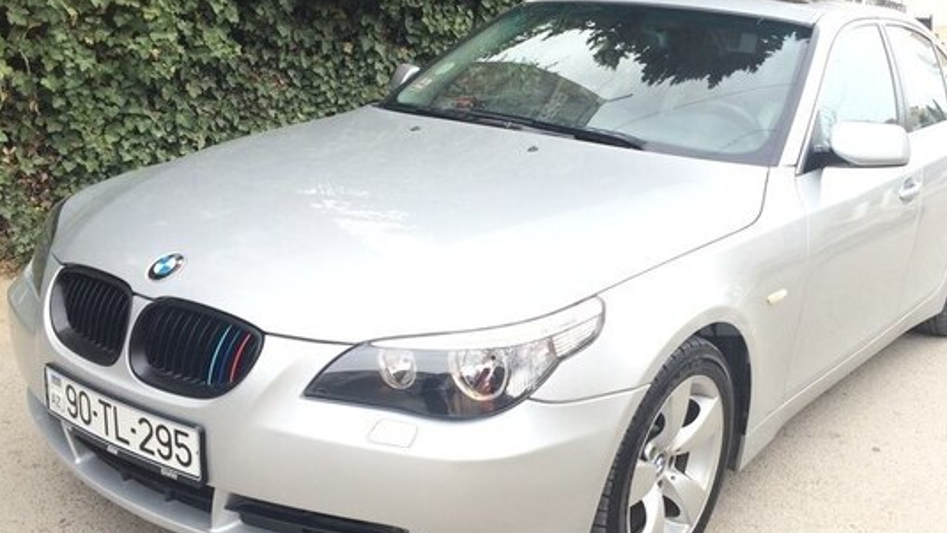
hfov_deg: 51.2
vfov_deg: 30.4
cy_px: 309
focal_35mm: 39
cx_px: 575
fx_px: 979
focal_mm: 4.15
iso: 32
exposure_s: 1/570
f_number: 2.2
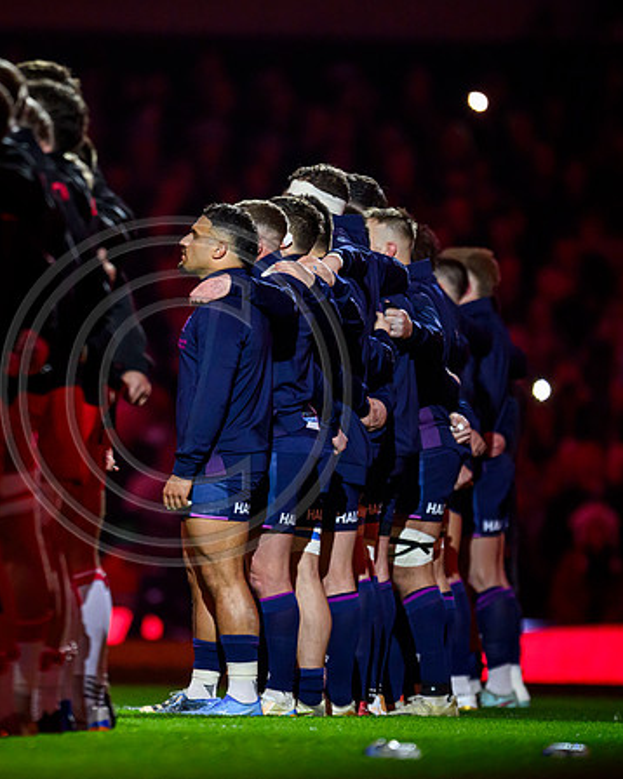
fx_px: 20319
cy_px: 380
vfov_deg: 2.2
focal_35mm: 881
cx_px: 183
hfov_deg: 1.8
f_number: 4
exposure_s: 1/400
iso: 6400
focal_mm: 560
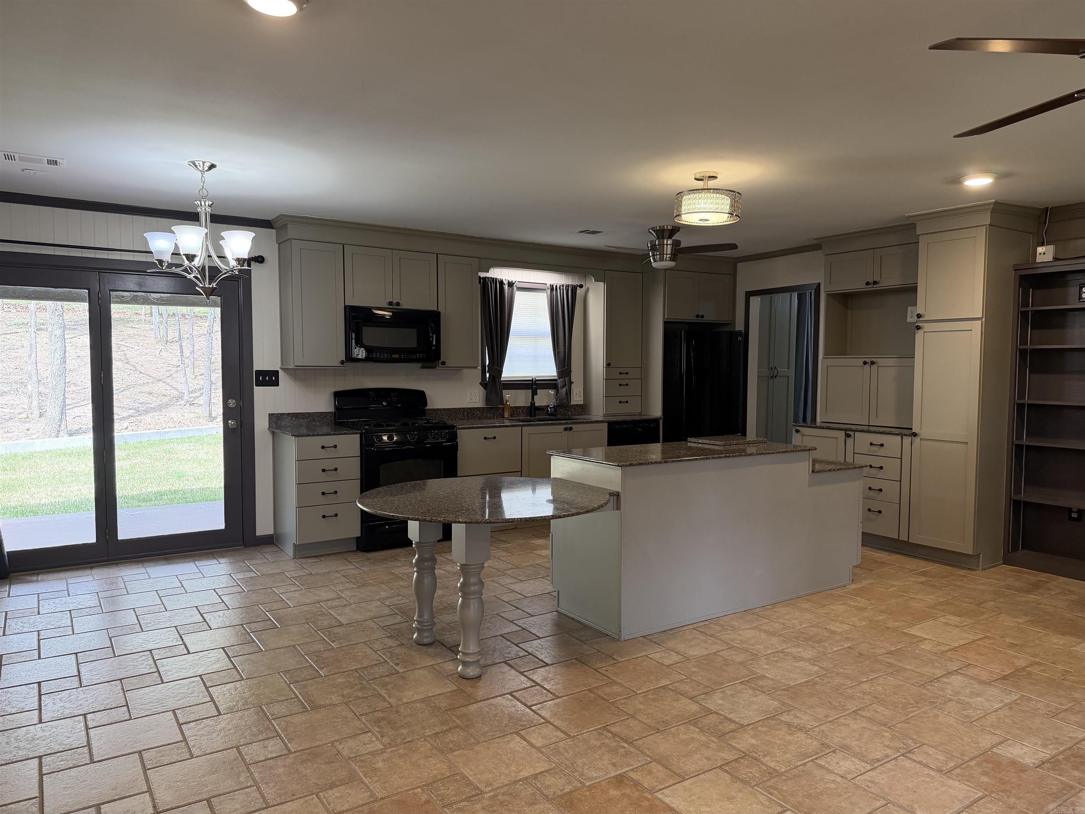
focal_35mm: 24
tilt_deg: -3.4
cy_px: 407
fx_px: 752
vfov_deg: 56.8
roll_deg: +0.2
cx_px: 542
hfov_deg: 71.6
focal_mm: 6.76
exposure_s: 1/120
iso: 250
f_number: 1.78
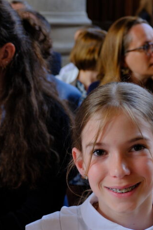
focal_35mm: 91
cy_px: 221
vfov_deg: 21.7
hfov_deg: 14.9
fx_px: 581
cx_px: 133
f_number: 3.2
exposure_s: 1/40
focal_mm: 27.7
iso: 500
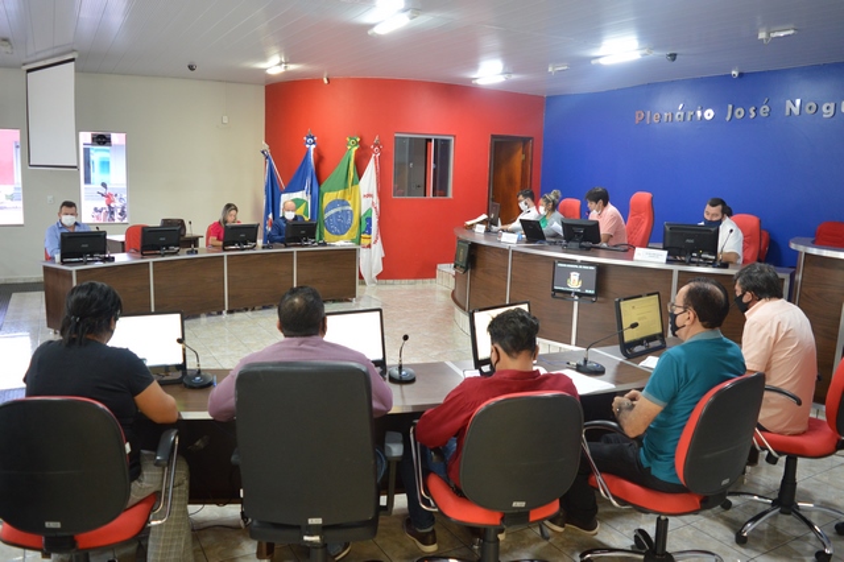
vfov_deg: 47.9
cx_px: 422
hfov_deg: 67.4
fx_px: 633
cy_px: 281
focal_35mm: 27
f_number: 3.5
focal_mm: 18
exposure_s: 1/15
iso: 1000
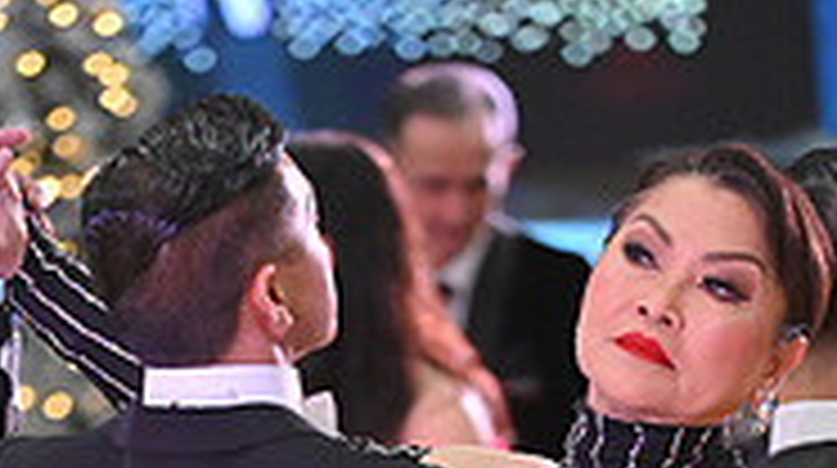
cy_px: 1053
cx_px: 461
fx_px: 14516
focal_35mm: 655
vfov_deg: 1.8
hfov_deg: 3.3
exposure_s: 1/400
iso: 3200
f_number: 4
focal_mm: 200
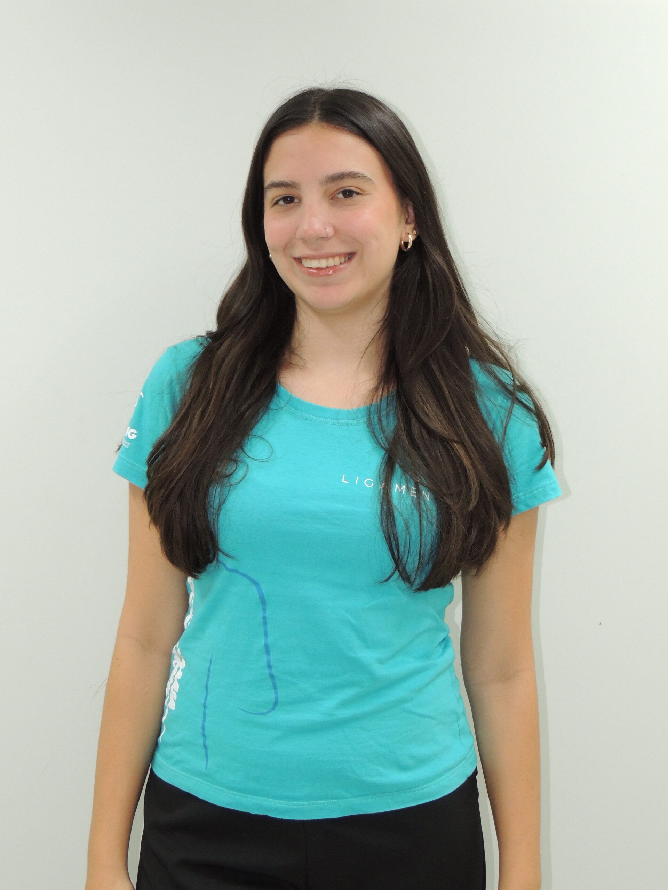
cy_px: 445
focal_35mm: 55
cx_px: 334
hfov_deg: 26.6
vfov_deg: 34.9
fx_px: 1415
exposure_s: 1/50
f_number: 3.7
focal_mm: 9.8
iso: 400
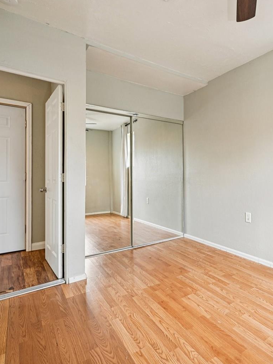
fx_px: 221
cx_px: 202
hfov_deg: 60.3
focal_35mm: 21
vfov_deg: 79.0
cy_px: 176
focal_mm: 14
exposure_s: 1/8
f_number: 11
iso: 400
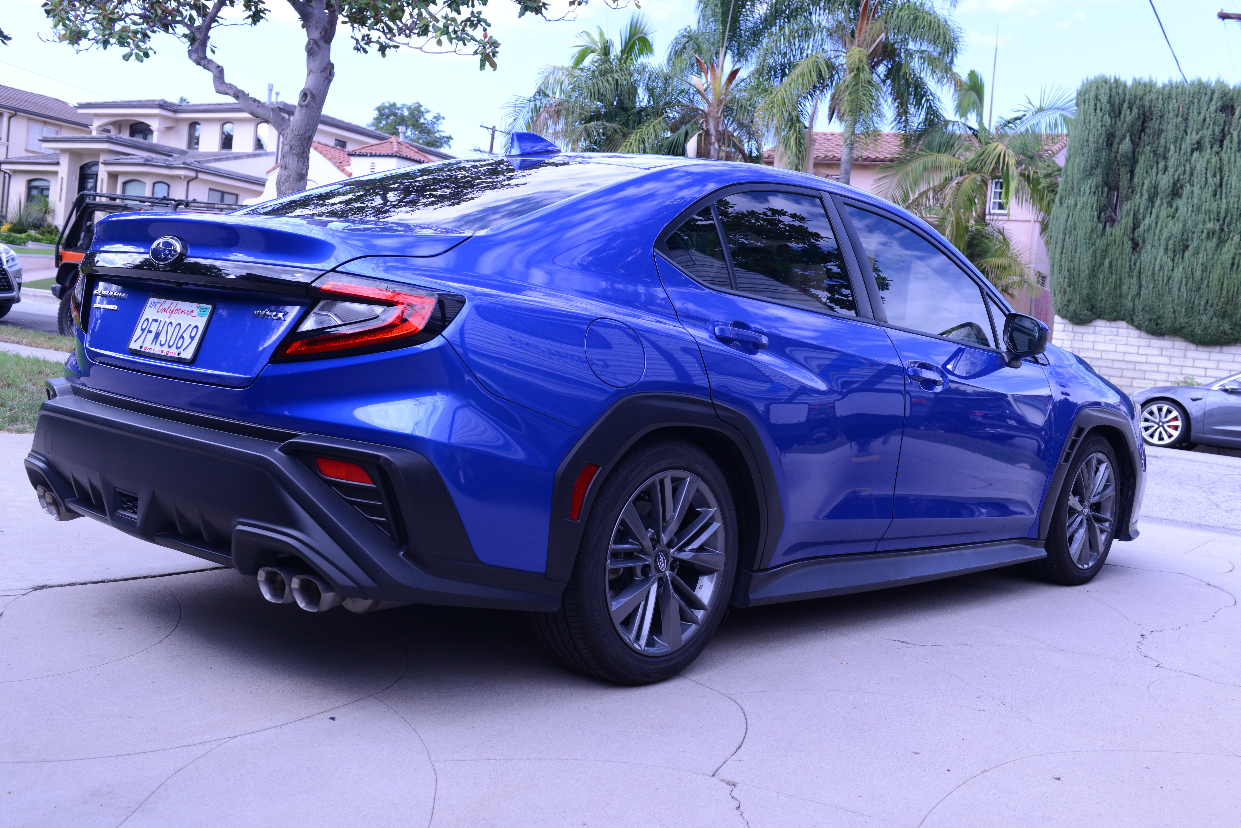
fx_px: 1310
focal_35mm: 38
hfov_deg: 50.7
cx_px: 620
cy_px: 414
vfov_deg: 35.1
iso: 400
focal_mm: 38
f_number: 8
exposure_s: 1/250
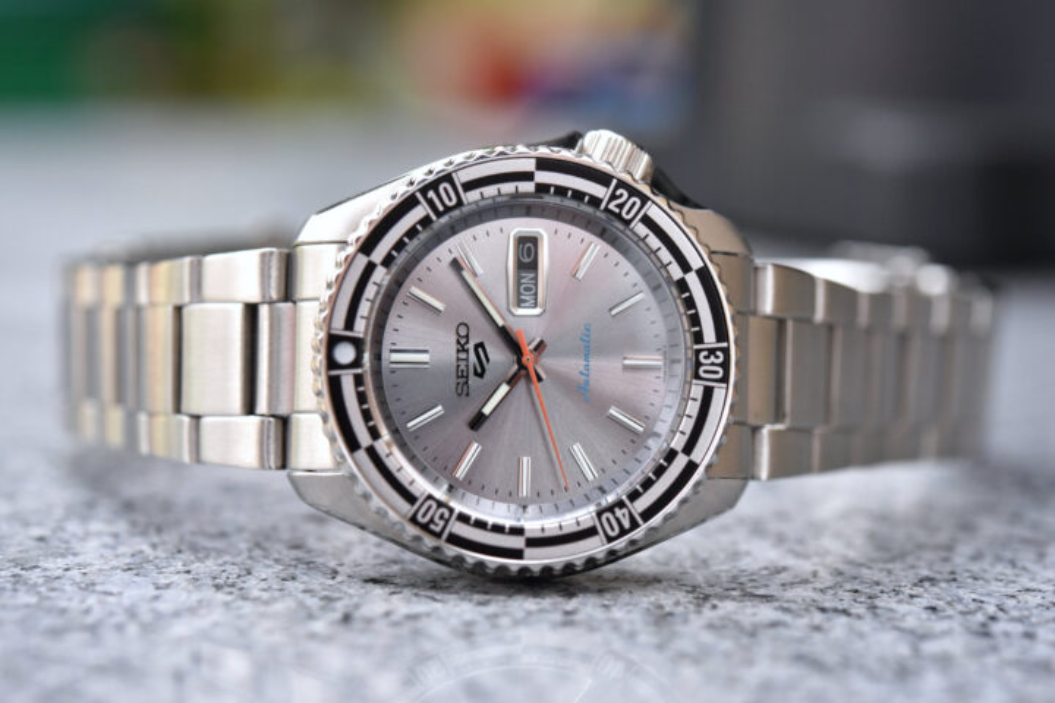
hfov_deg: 33.4
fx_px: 1758
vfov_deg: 22.6
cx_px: 528
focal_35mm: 60
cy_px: 352
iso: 2000
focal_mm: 60
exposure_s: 1/1600
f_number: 5.6
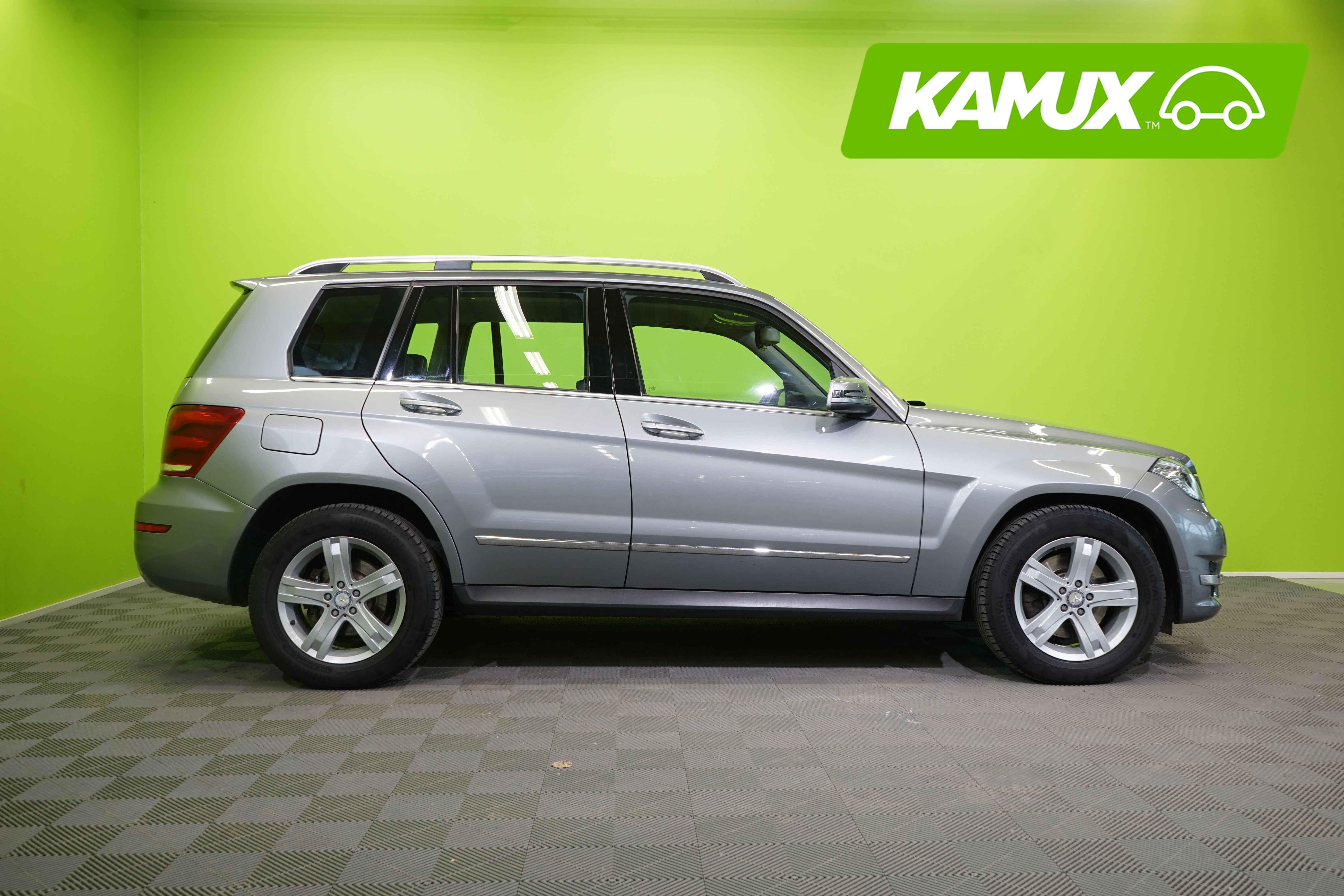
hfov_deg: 61.9
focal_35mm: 30
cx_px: 672
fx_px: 1120
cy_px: 448
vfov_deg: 43.6
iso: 500
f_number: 6.3
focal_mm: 30
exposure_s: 1/25
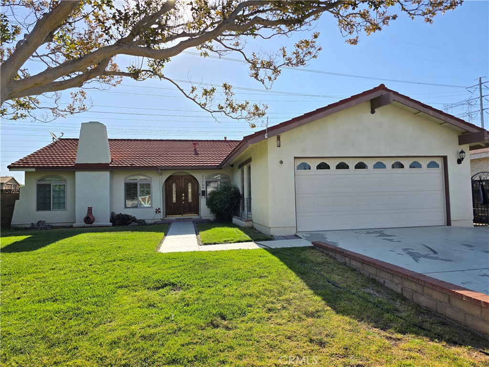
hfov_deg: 73.9
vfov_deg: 58.9
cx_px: 244
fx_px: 325
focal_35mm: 23
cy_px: 184
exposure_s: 1/900
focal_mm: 6.3
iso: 12
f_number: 1.7
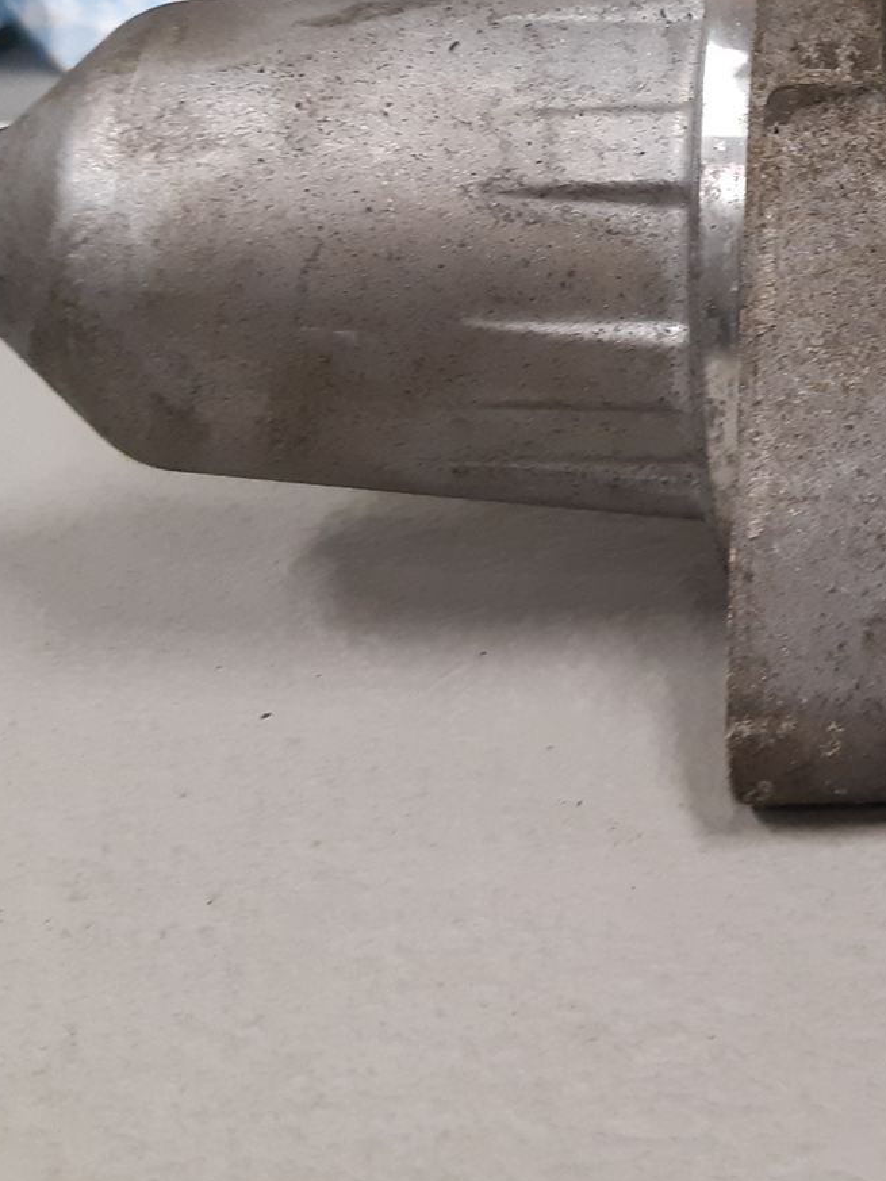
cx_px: 1155
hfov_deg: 21.7
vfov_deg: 30.6
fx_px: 2081
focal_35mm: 61
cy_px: 180
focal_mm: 3.93
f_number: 1.7
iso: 160
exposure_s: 1/50
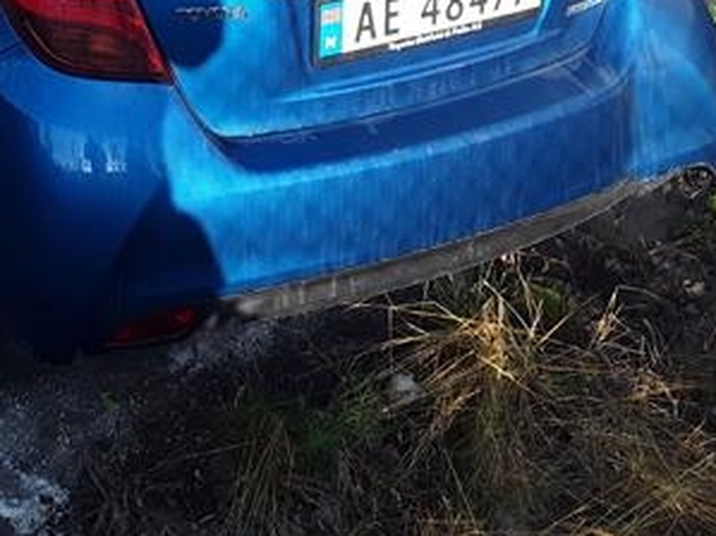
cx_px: 206
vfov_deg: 23.6
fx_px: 1241
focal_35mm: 60
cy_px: 29
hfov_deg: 31.8
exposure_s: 1/421
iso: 40
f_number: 1.9
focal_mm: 2.91
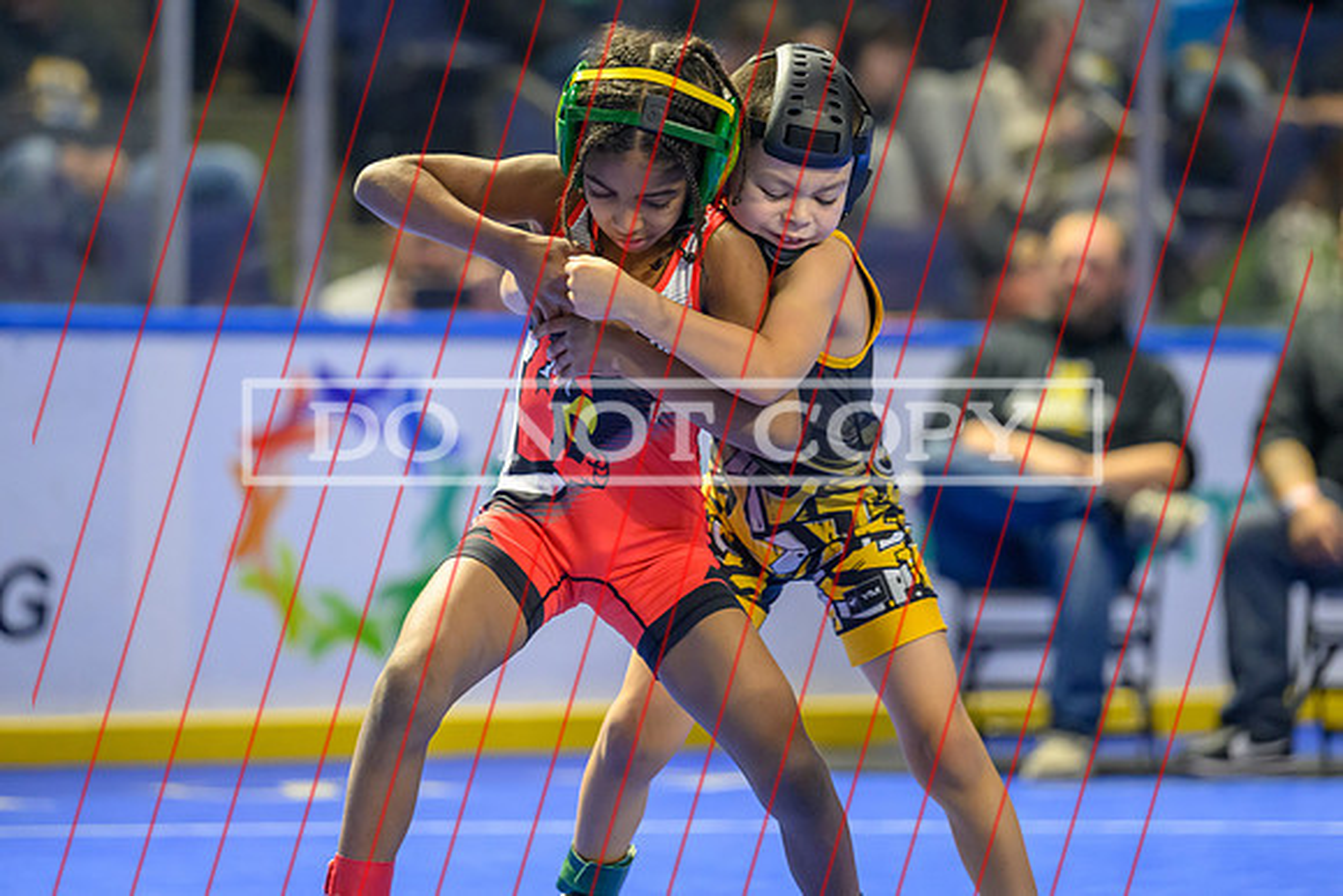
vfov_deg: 7.4
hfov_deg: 11.1
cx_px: 604
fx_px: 6937
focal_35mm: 186
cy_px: 374
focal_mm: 155
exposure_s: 1/800
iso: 4500
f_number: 2.8
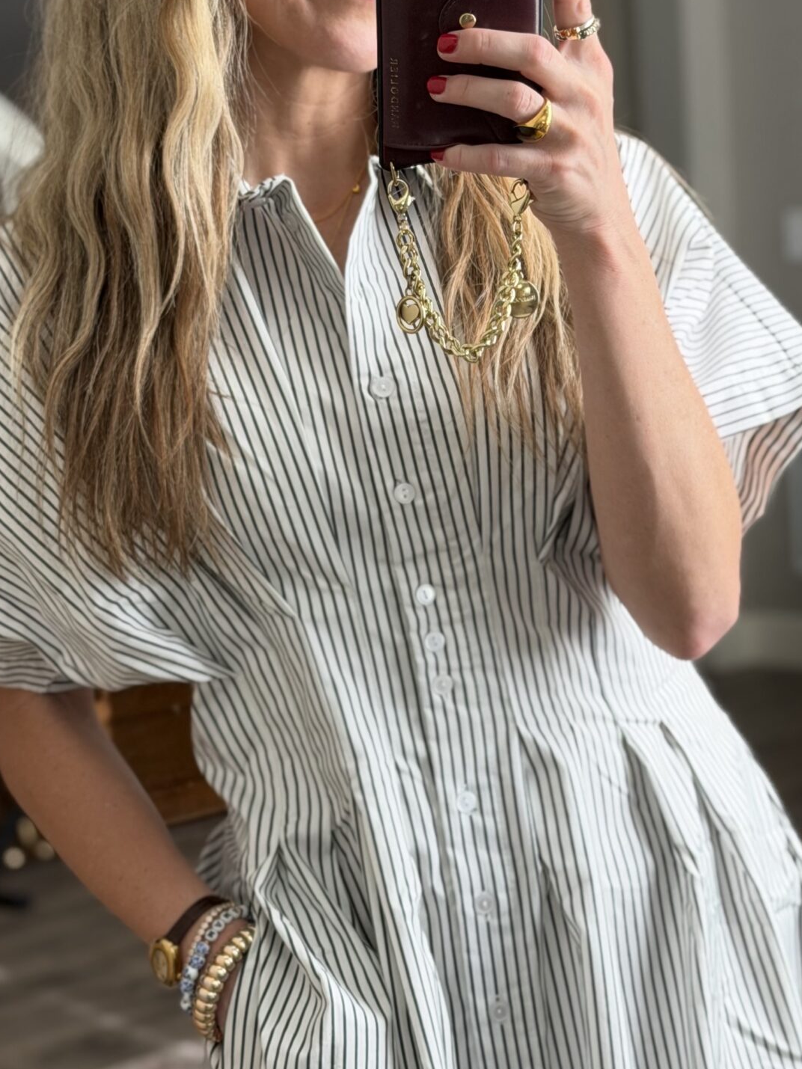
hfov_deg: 17.1
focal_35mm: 86
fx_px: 2656
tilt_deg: -18.1
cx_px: 509
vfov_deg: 22.7
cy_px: 482
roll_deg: +4.2
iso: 80
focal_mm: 6.76
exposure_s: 1/60
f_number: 1.78
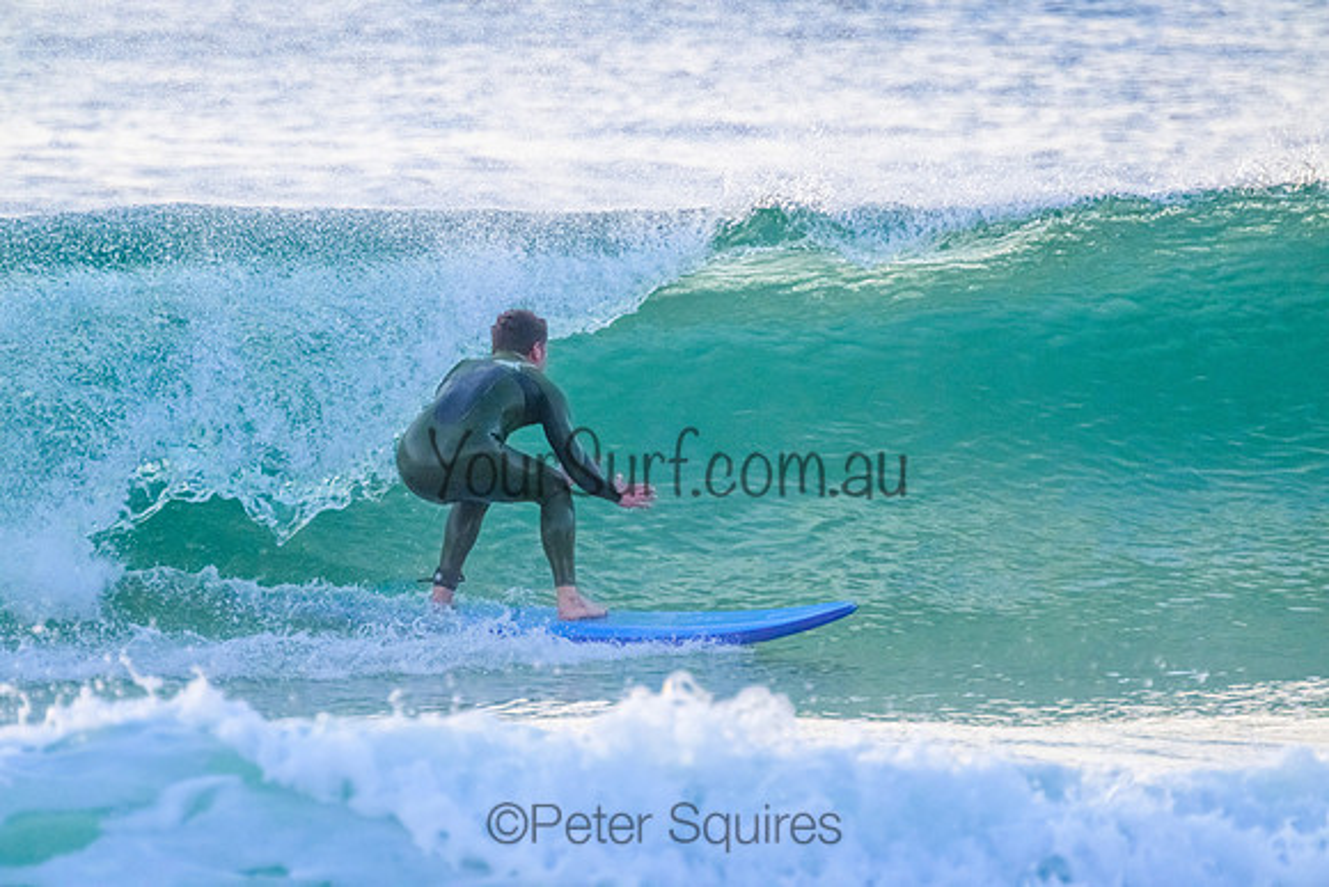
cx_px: 664
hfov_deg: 2.6
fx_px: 29539
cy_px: 444
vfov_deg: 1.7
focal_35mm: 800
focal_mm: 800
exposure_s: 1/1600
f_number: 11
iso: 5600
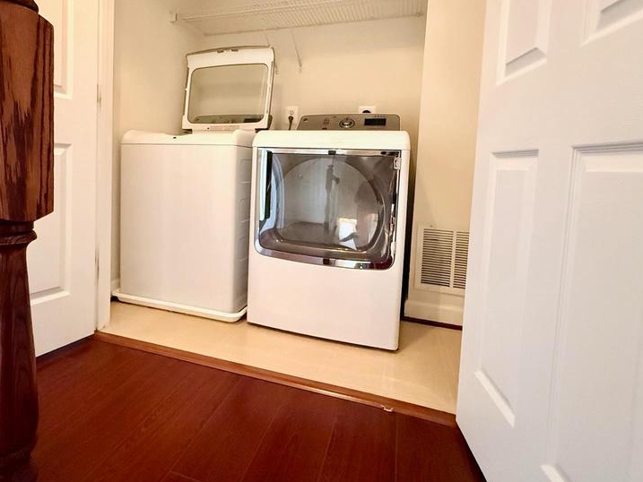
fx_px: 372
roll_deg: -2.5
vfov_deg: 65.2
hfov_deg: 81.2
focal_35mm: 20
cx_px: 274
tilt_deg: -2.9
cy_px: 185
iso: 1250
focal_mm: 2.22
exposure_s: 1/60
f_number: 2.2
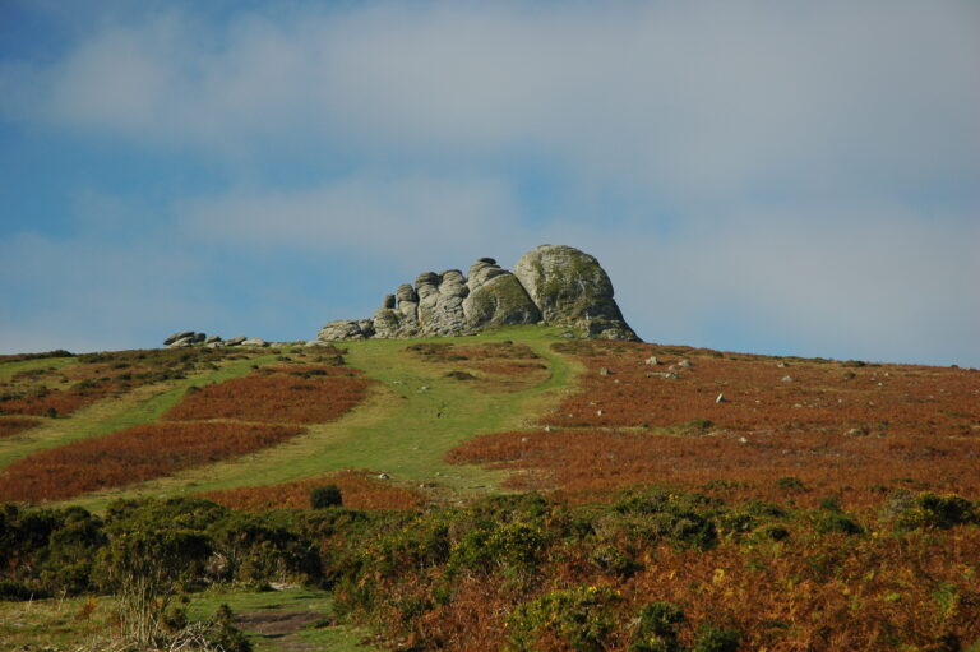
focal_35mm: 105
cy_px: 326
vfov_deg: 13.0
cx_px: 490
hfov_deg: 19.5
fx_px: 2856
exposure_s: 1/160
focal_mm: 70
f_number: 6.3
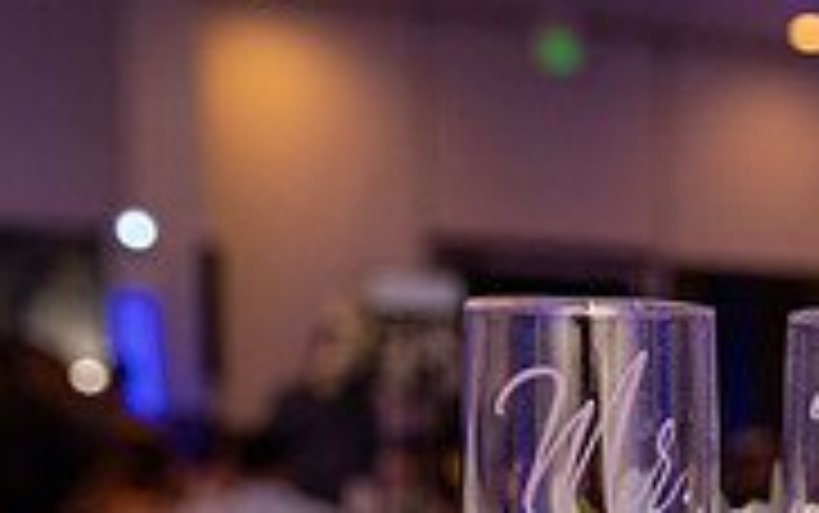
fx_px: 2032
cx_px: 904
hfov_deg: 21.6
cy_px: 781
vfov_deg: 13.5
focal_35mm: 91
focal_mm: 28
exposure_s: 1/200
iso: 1600
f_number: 4
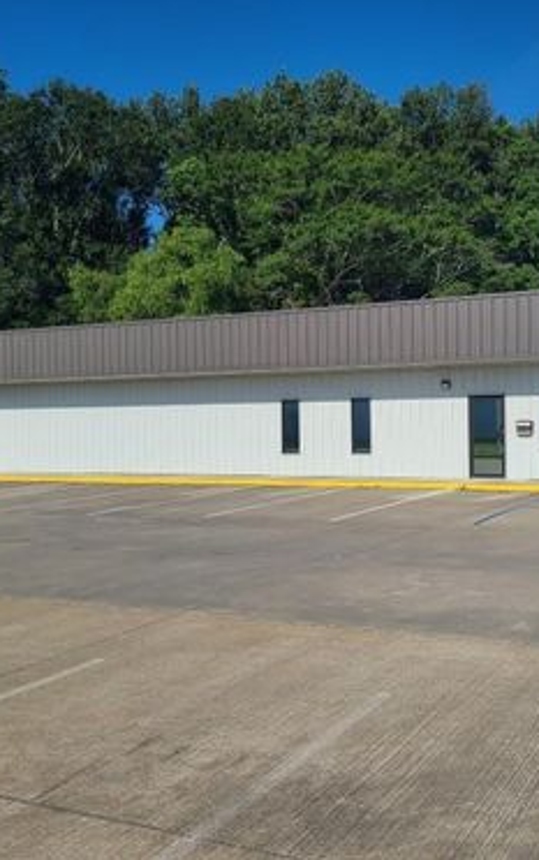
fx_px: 868
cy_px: 429
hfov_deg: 33.8
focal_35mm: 37
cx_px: 405
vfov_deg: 52.7
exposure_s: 1/4164
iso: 40
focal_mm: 5.4
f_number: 1.8
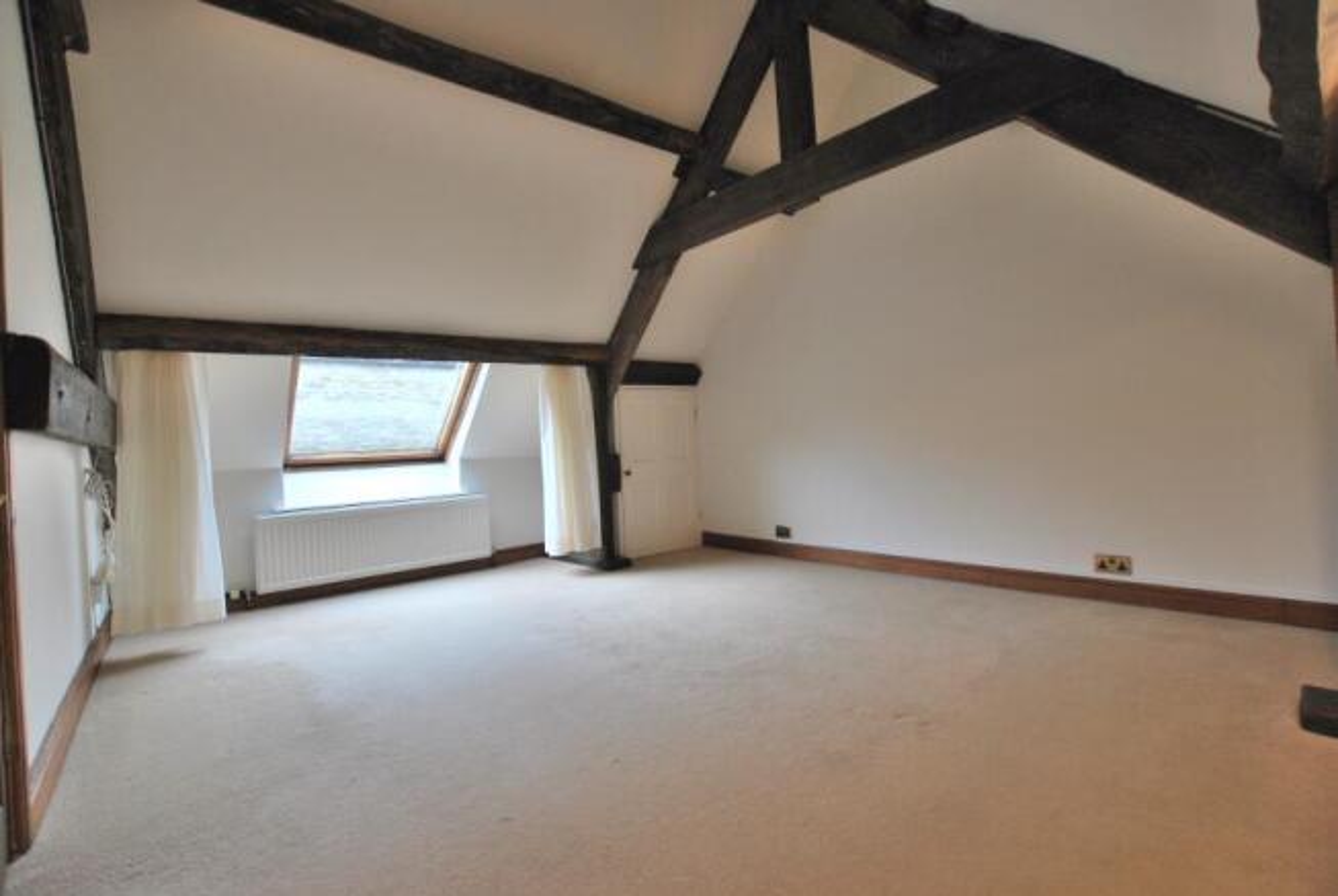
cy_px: 448
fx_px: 558
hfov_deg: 100.3
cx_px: 669
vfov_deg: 77.5
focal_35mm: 15
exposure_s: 1/50
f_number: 3.5
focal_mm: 10
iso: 200
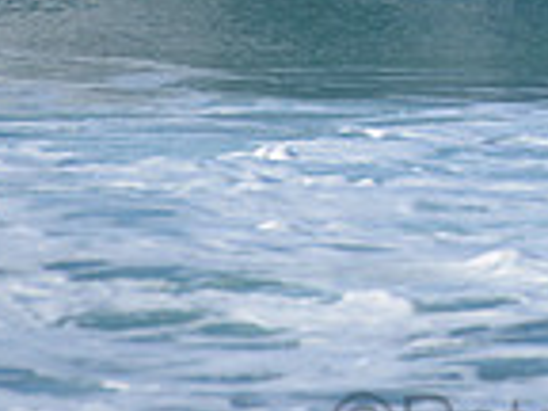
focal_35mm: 1932
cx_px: 624
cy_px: -204
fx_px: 30585
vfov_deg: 0.8
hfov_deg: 1.0
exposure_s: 1/2000
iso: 220
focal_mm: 500
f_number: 5.6
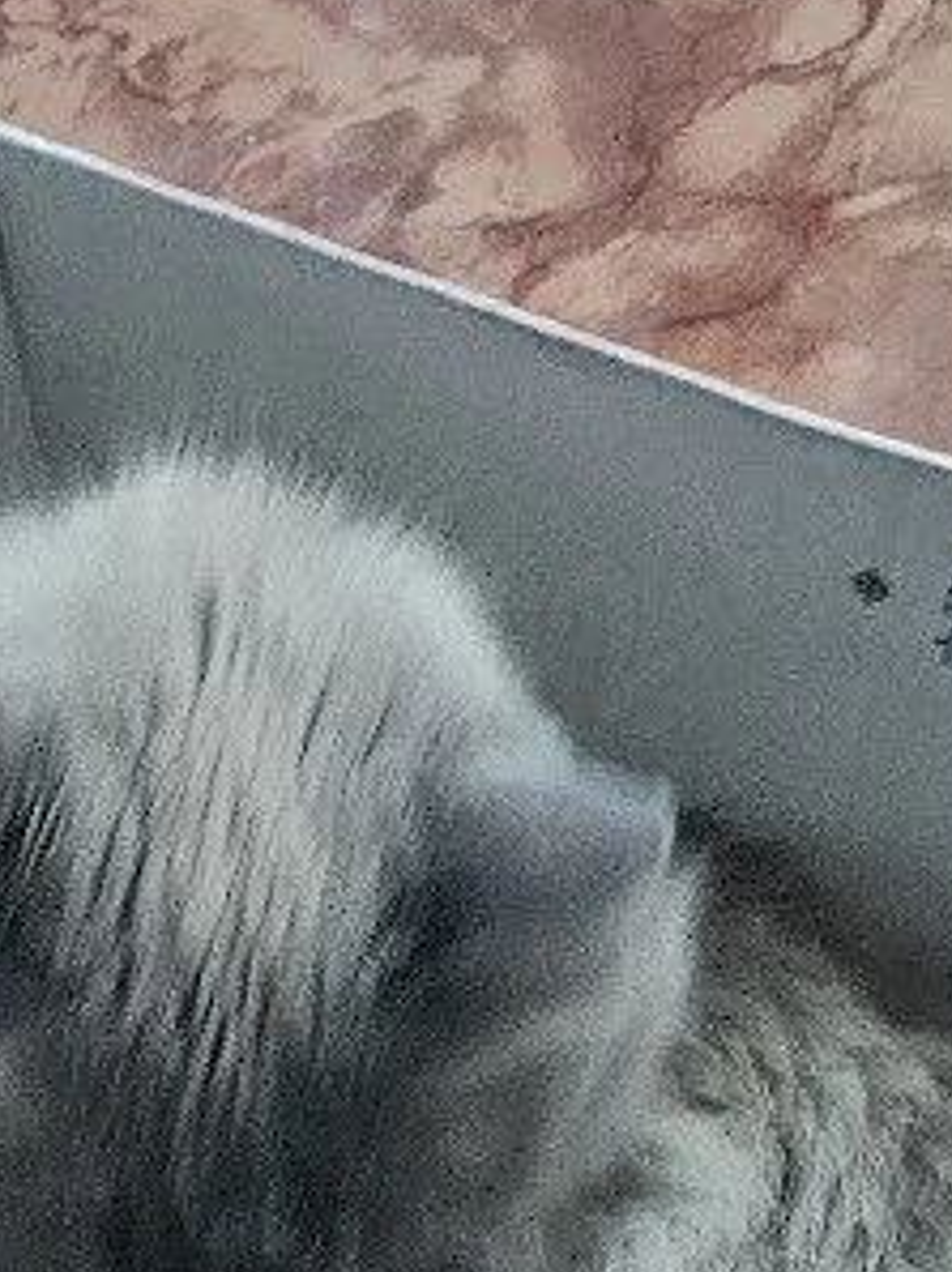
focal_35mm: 103
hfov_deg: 13.8
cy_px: 1966
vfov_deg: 17.1
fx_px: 3782
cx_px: -269
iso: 800
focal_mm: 6.3
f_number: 1.7
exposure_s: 1/50.3
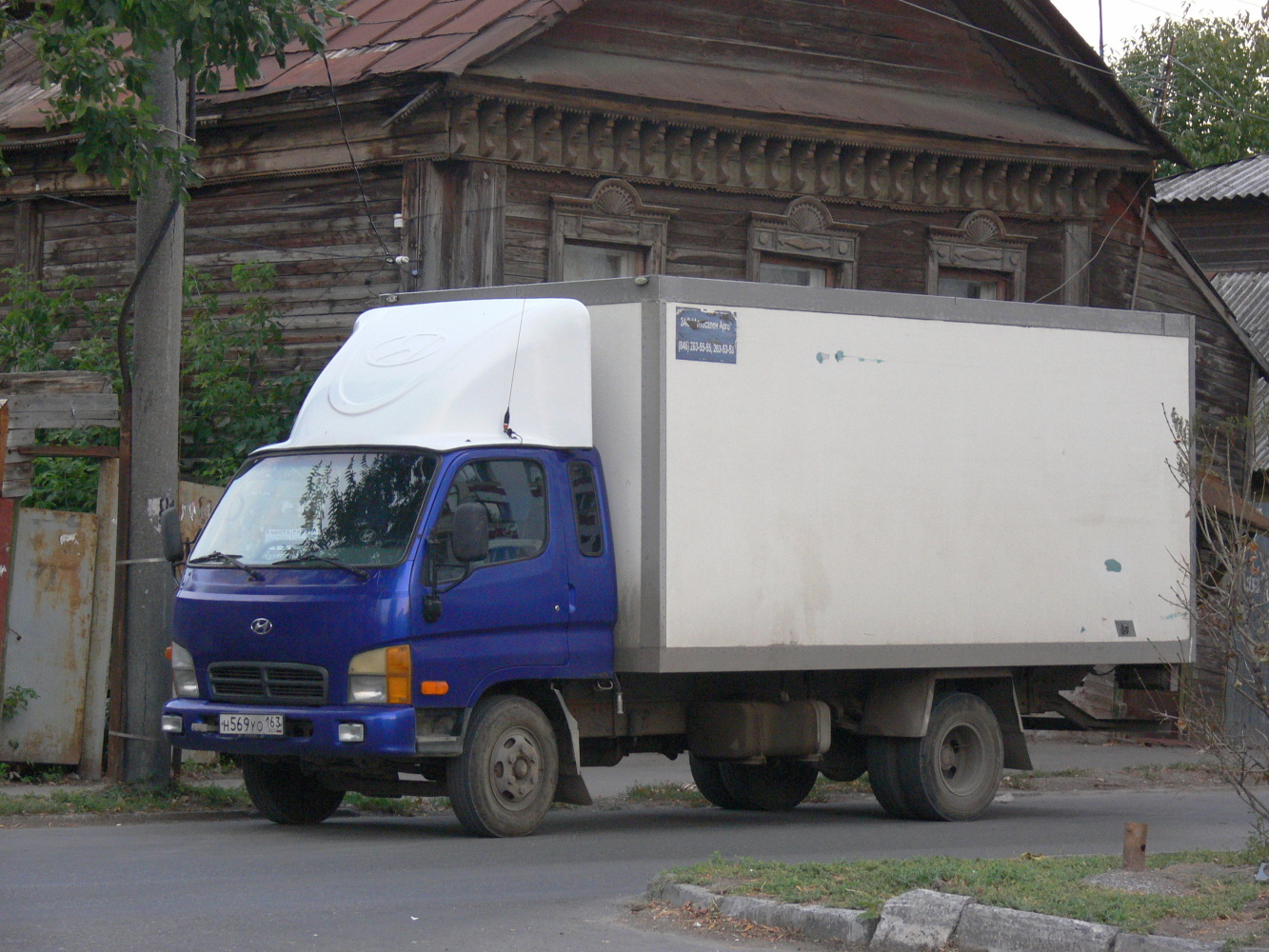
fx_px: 4106
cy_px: 476
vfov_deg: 13.2
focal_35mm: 112
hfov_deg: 17.6
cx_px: 634
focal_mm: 23.6
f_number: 3.6
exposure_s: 1/25
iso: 200
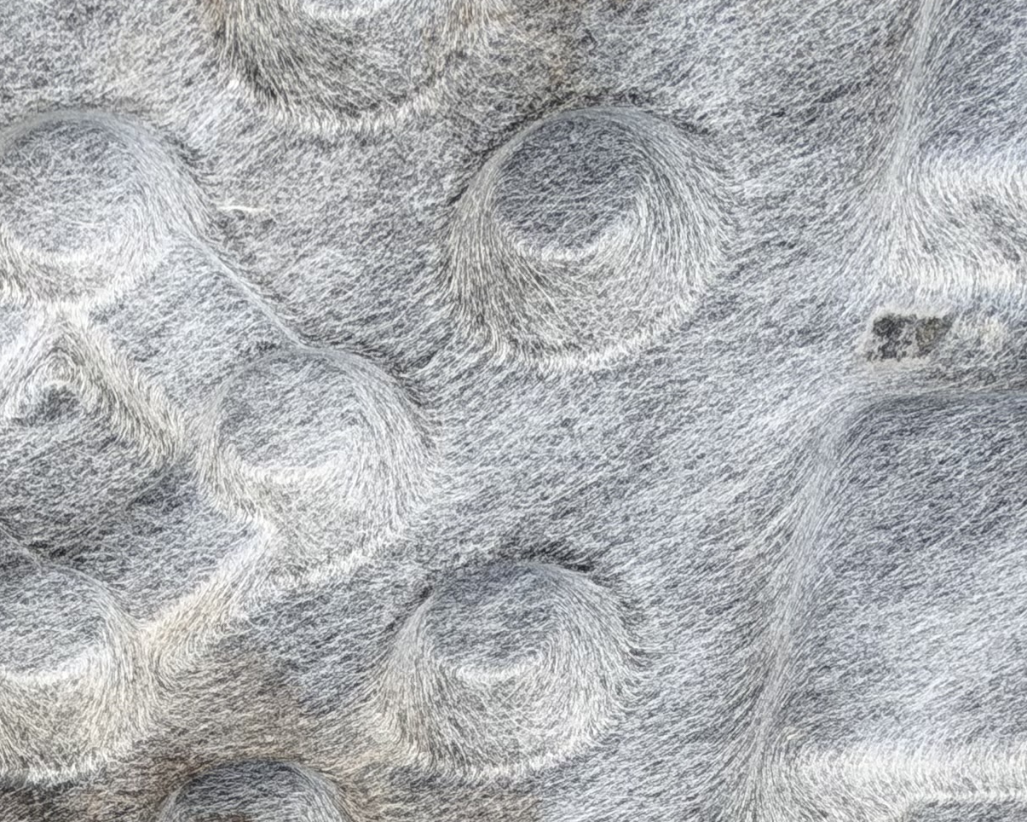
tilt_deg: -62.5
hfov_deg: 16.7
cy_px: 1148
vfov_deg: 13.3
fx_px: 3374
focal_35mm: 111
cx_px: -159
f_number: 1.8
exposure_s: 1/121
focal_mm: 6.93
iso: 64
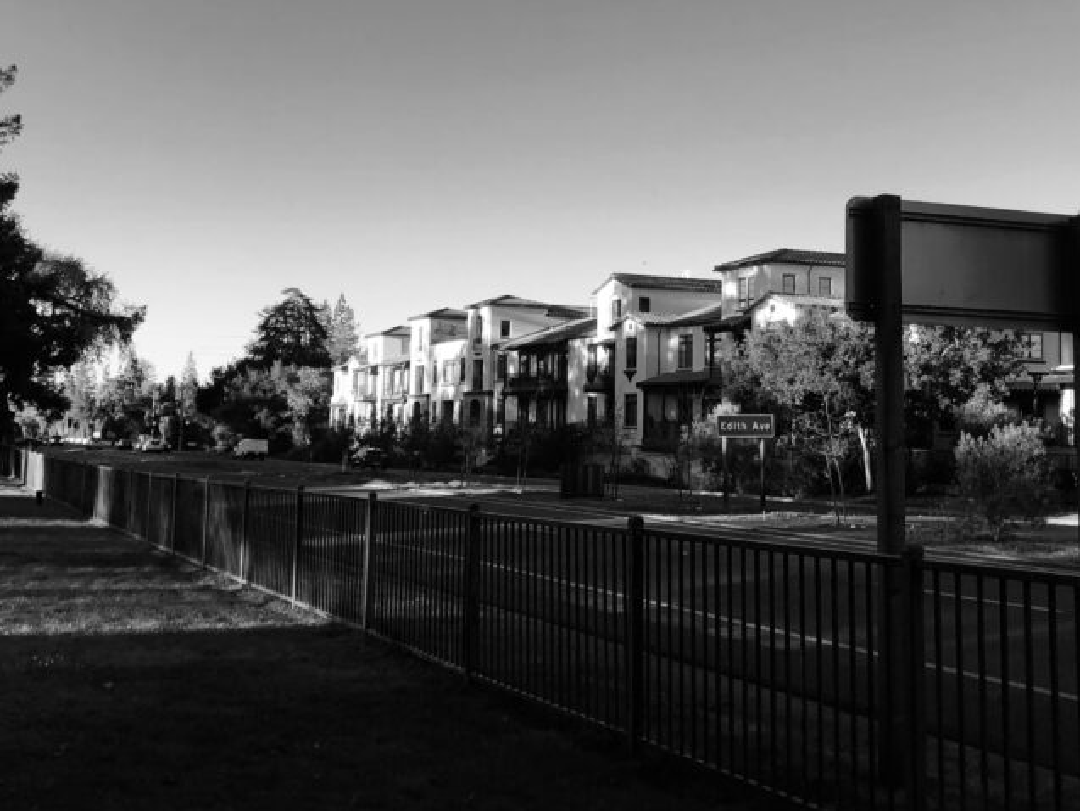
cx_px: 583
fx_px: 1404
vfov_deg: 32.0
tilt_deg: +5.6
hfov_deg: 42.0
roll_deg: -0.9
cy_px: 297
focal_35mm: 45
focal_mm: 3.99
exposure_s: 1/889
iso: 20
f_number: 1.8
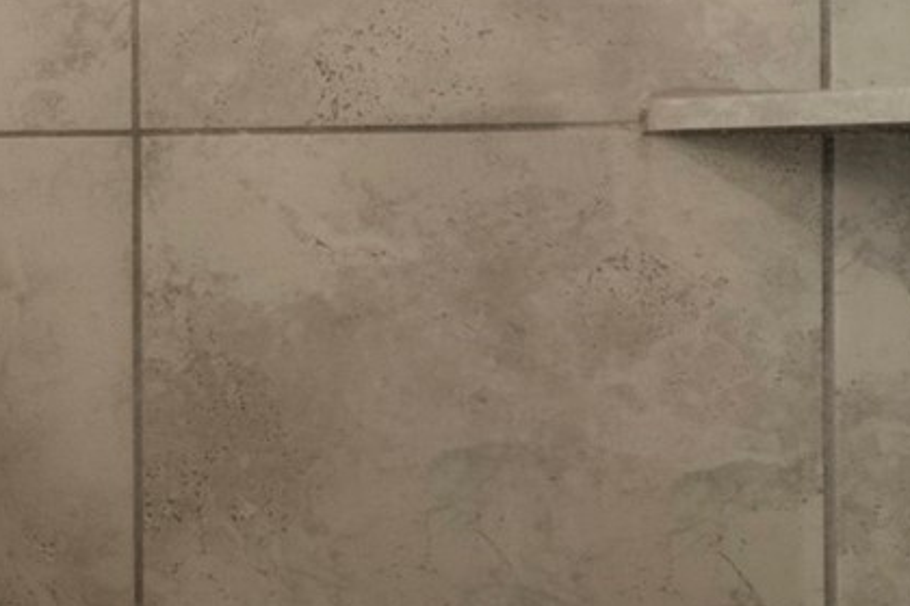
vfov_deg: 15.5
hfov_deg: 18.2
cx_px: -728
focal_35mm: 88
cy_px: 190
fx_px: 2224
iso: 250
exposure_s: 2
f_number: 9
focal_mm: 17
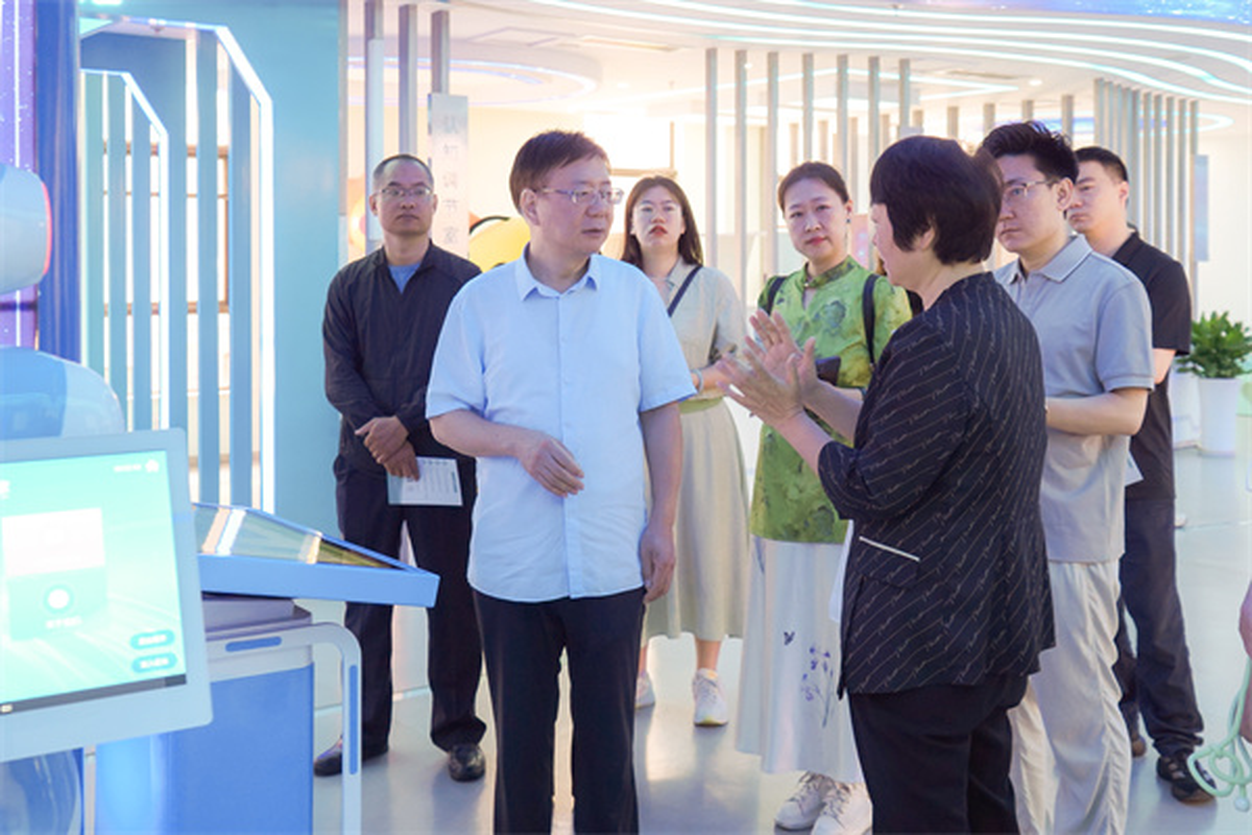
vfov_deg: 35.9
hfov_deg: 51.9
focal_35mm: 37
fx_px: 1287
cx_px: 626
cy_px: 418
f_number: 4.5
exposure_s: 1/125
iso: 2000
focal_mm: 37
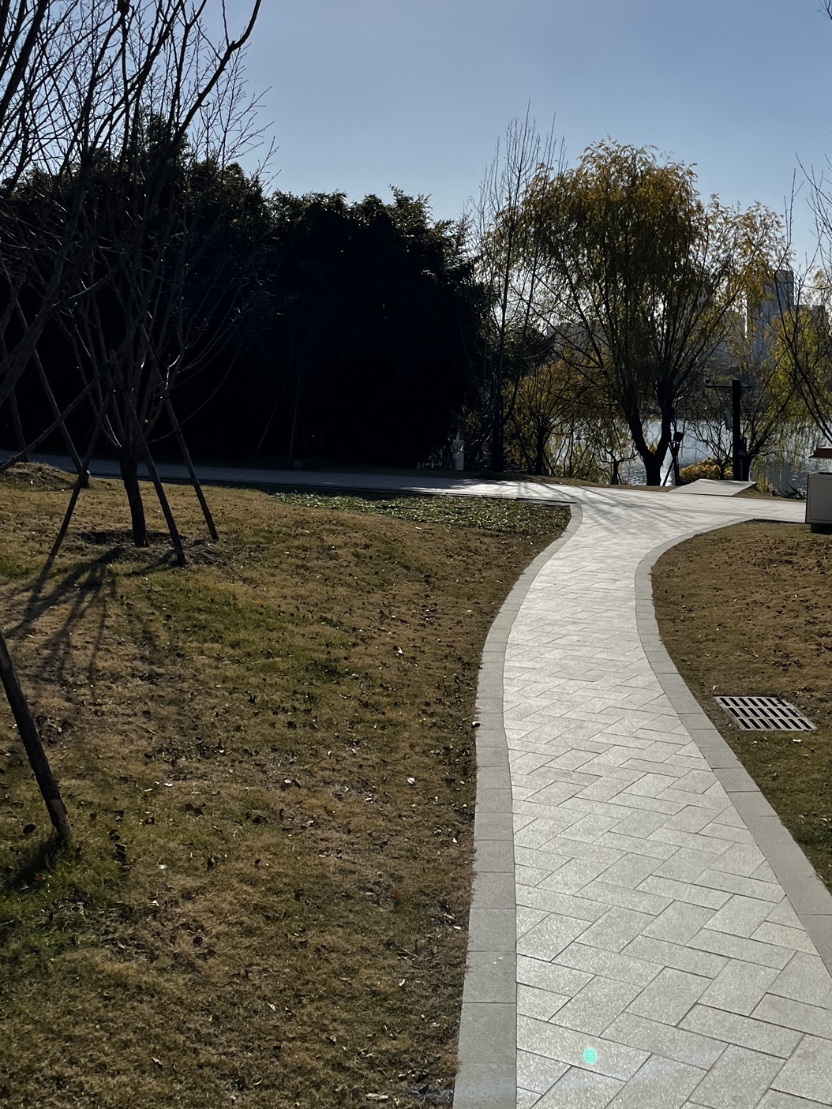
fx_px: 1186
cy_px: 335
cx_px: 475
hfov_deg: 38.6
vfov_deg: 48.9
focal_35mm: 37
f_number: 1.6
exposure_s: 1/10870
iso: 50
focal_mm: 5.1
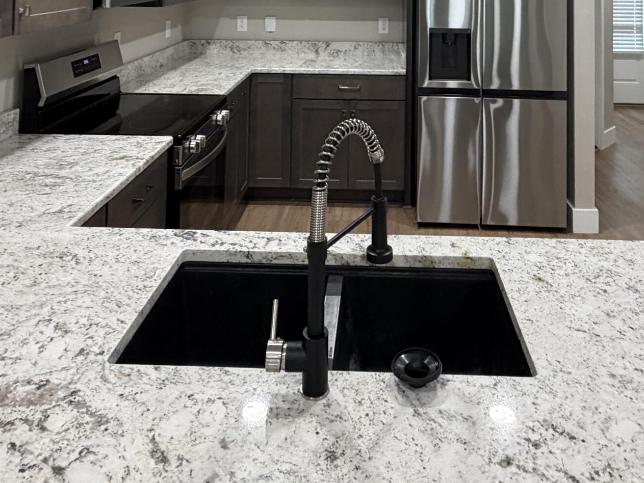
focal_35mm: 32
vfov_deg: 36.9
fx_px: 595
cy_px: -54
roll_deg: -0.8
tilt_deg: +2.9
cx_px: 365
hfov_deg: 56.6
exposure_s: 1/60
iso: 320
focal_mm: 2.22
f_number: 2.2
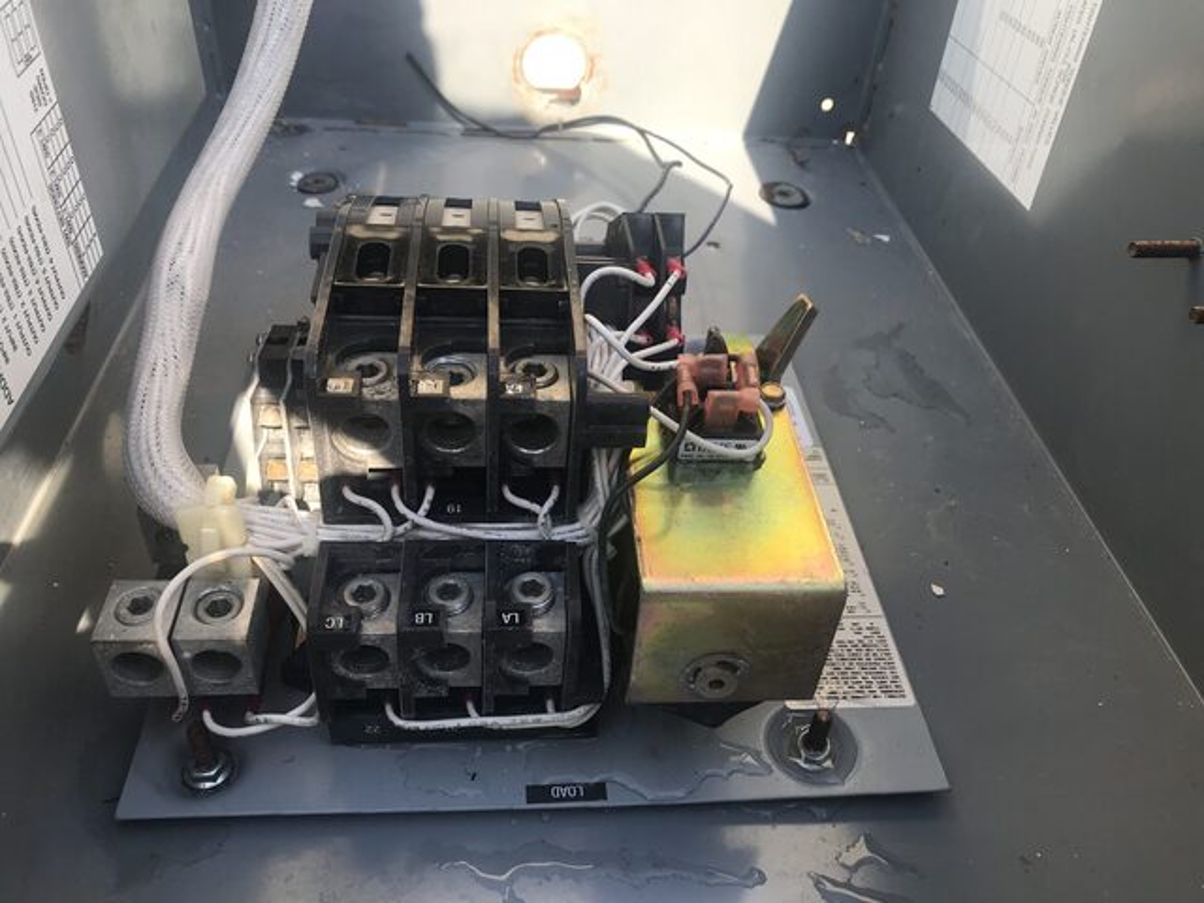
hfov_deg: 63.4
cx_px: 602
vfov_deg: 49.7
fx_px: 974
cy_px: 452
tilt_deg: -37.4
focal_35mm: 28
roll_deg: -3.6
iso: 20
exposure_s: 1/577
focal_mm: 3.99
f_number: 1.8
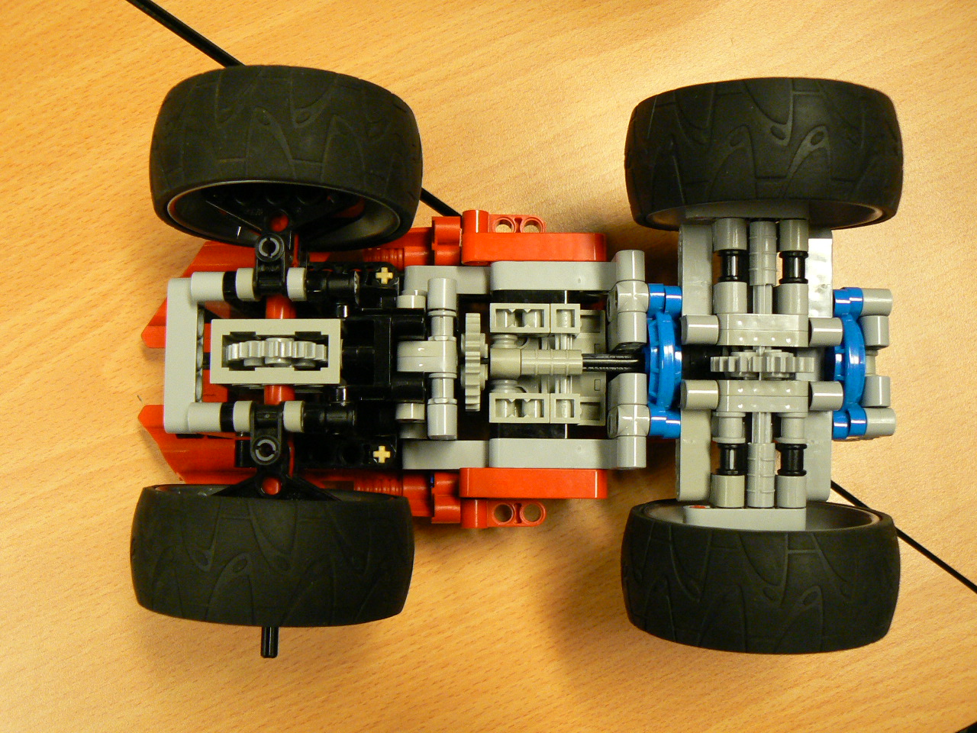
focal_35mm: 37
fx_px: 1044
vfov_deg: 38.7
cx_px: 488
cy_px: 366
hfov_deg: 50.1
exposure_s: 1/20
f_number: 2.8
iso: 200
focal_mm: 6
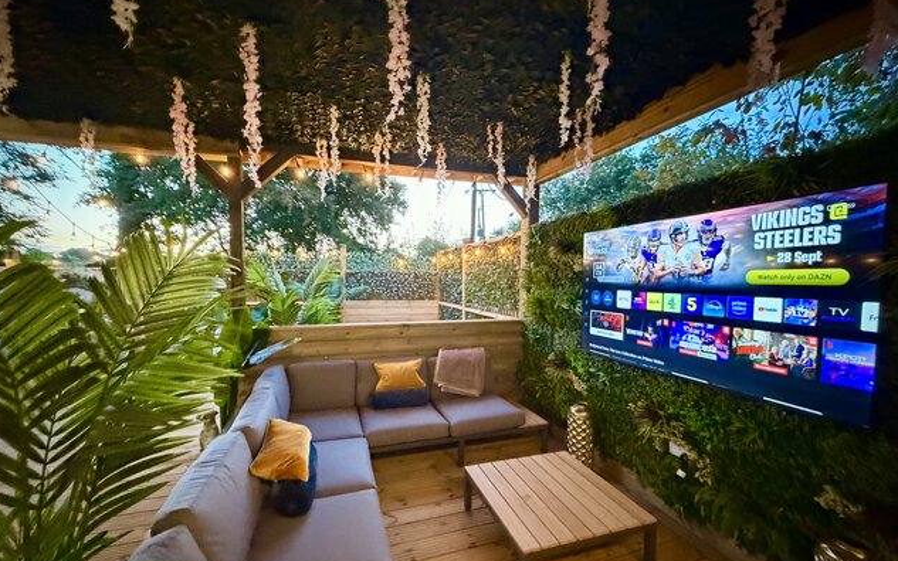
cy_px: 299
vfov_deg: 74.7
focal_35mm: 15
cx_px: 447
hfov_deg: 101.4
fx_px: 367
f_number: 2.2
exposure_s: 1/50
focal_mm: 2.22
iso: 1250
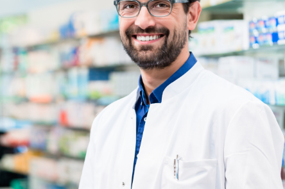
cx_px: 87
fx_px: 1123
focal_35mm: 142
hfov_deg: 14.4
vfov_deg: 9.6
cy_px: 103
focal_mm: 90
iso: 250
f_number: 3.2
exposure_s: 1/125
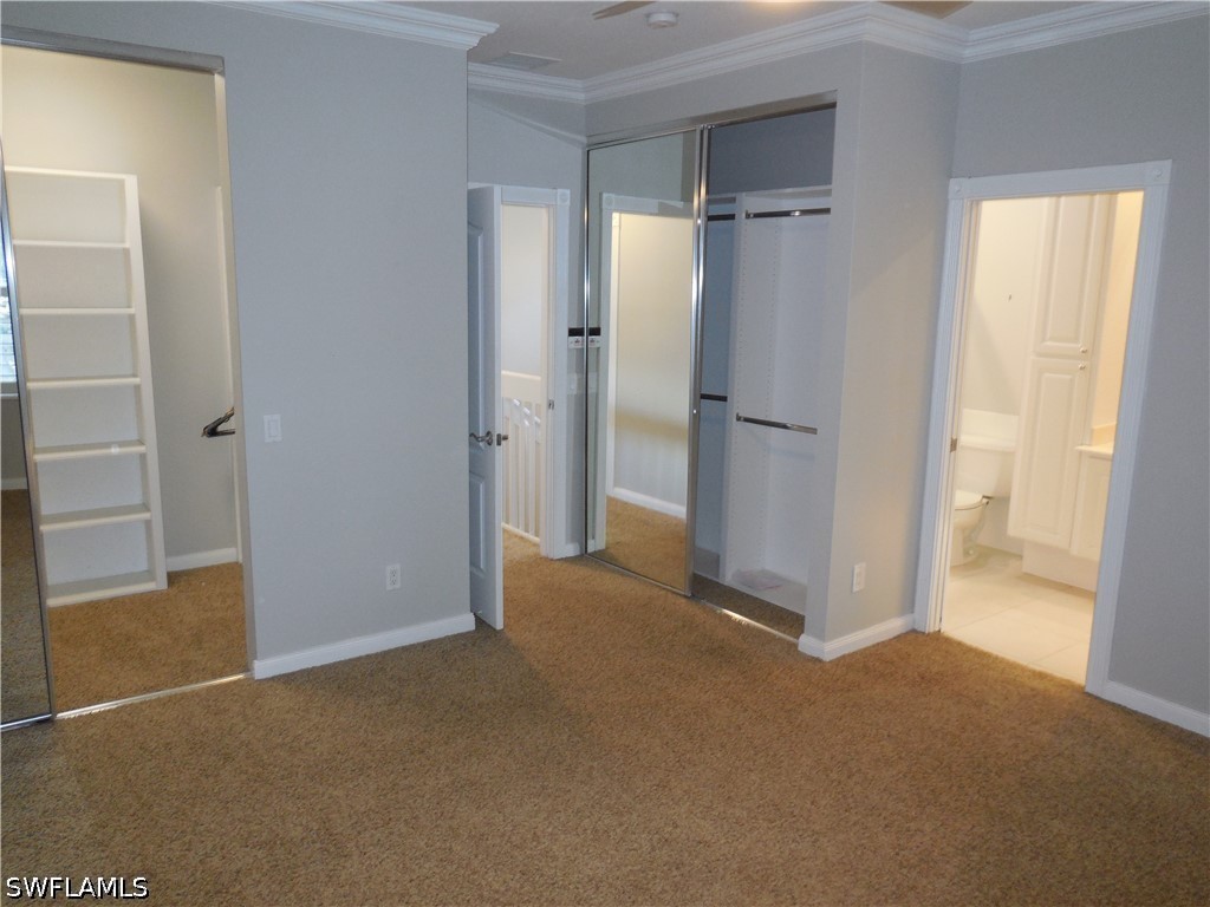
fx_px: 874
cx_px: 605
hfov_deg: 69.4
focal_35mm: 25
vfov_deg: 54.9
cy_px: 454
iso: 250
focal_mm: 4.5
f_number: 3.1
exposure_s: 1/25
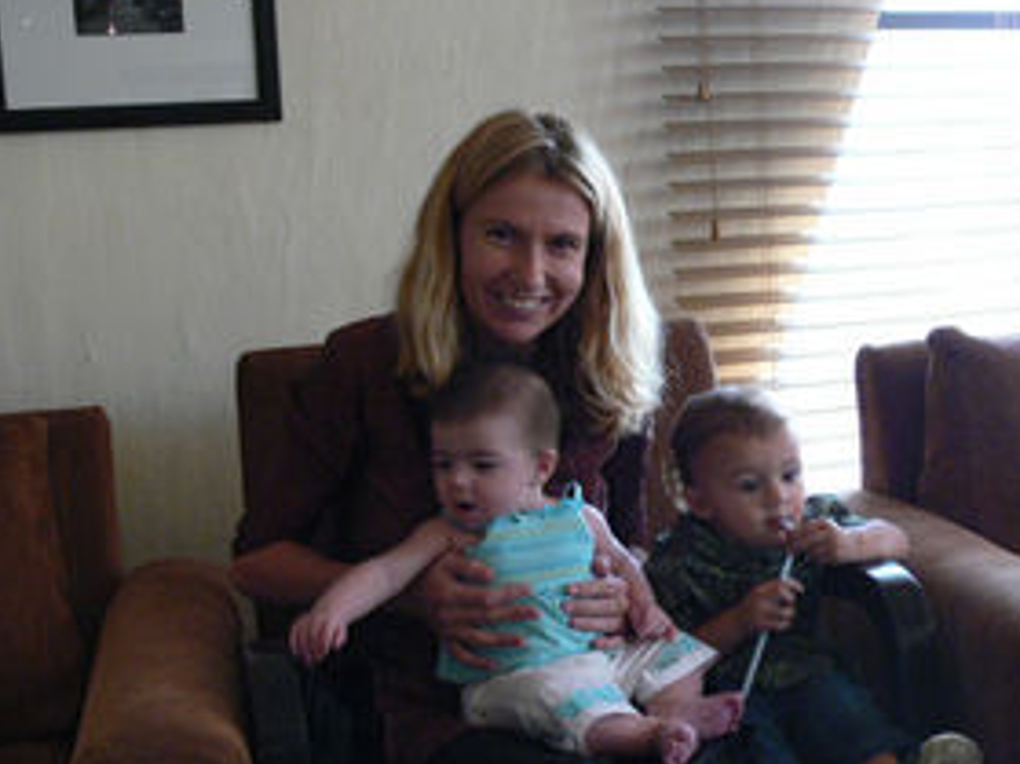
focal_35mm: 50
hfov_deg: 37.6
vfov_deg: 29.1
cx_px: 718
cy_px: 411
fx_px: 1473
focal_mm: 7.4
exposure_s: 1/25
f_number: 2.8
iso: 200
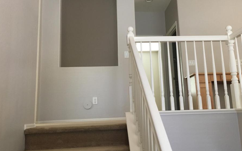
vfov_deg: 36.2
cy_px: 67
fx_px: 231
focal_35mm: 35
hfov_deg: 55.3
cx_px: 131
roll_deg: +2.3
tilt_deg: +10.1
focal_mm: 4.15
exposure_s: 1/30
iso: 125
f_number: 2.2
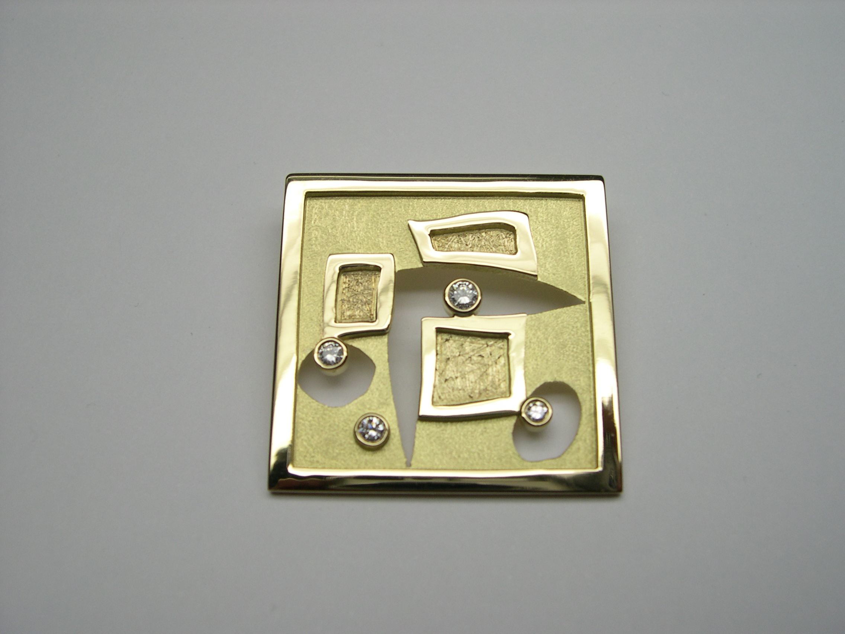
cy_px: 317
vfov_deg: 37.7
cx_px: 422
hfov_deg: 49.0
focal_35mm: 38
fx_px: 928
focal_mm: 8
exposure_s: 1/76.9
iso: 100
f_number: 7.6
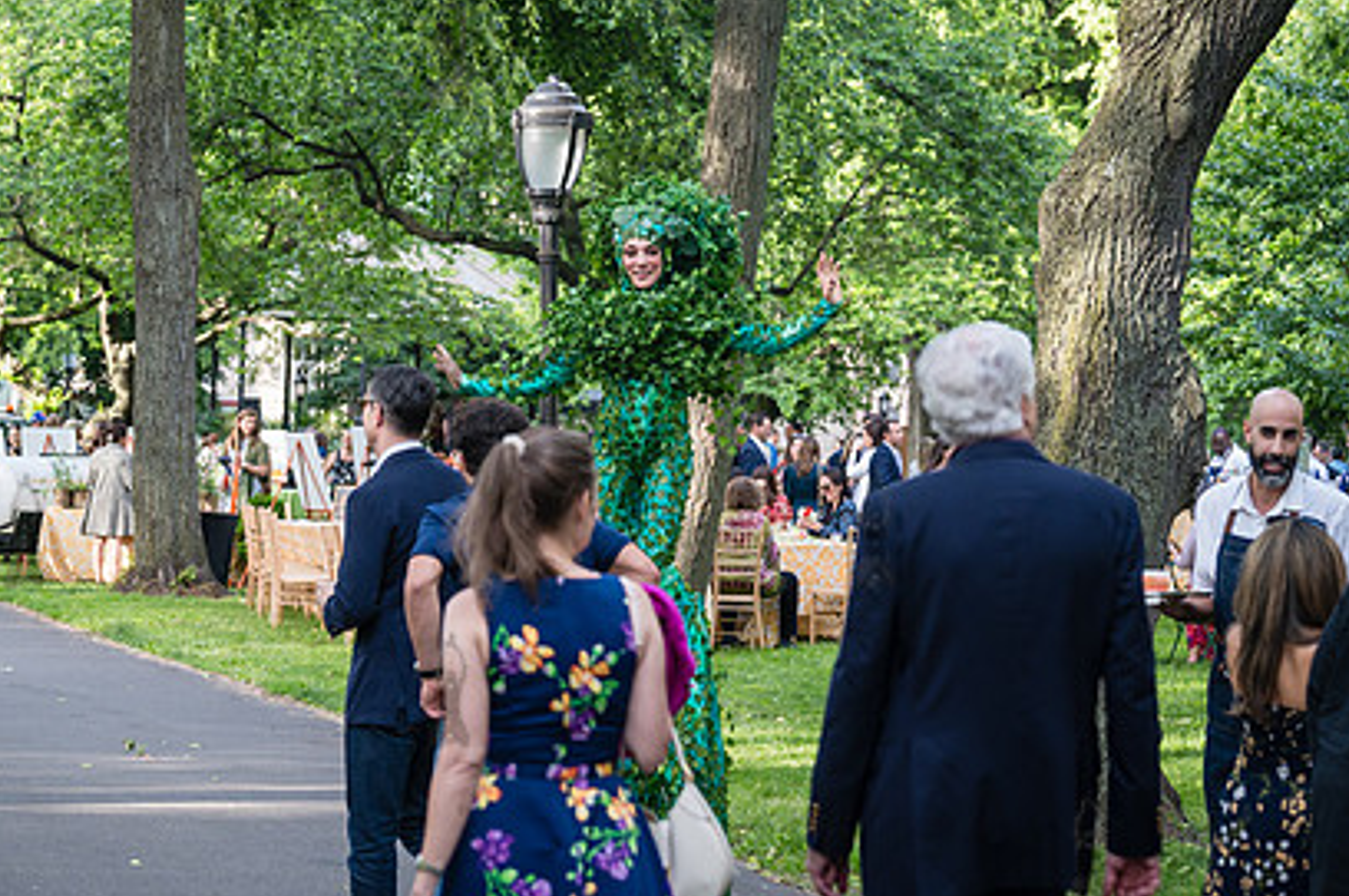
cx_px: 446
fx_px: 3780
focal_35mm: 101
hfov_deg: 20.2
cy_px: 370
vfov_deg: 13.5
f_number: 4
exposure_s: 1/320
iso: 800
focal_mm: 71
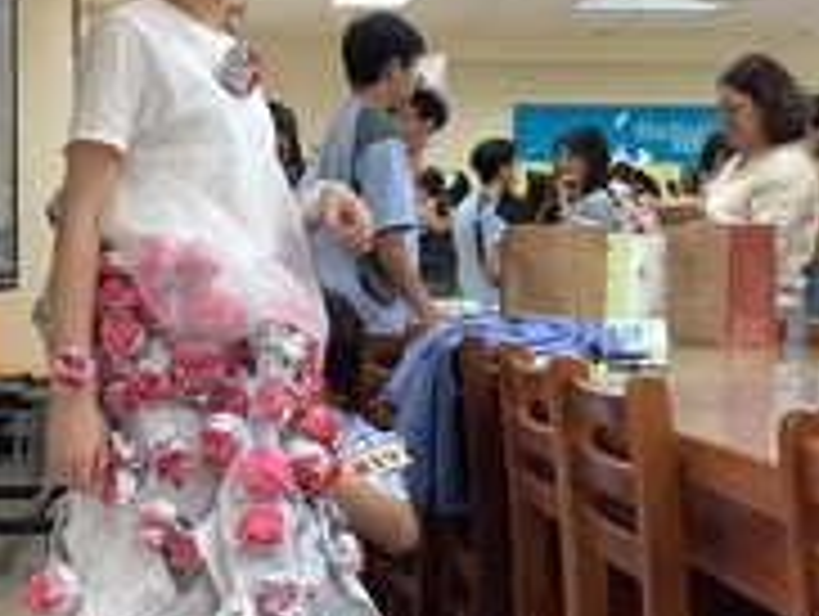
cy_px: 387
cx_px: 284
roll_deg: -0.8
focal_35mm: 68
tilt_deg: -5.1
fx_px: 1611
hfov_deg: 28.4
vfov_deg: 21.6
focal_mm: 3.3
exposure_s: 1/60
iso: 125
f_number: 2.4
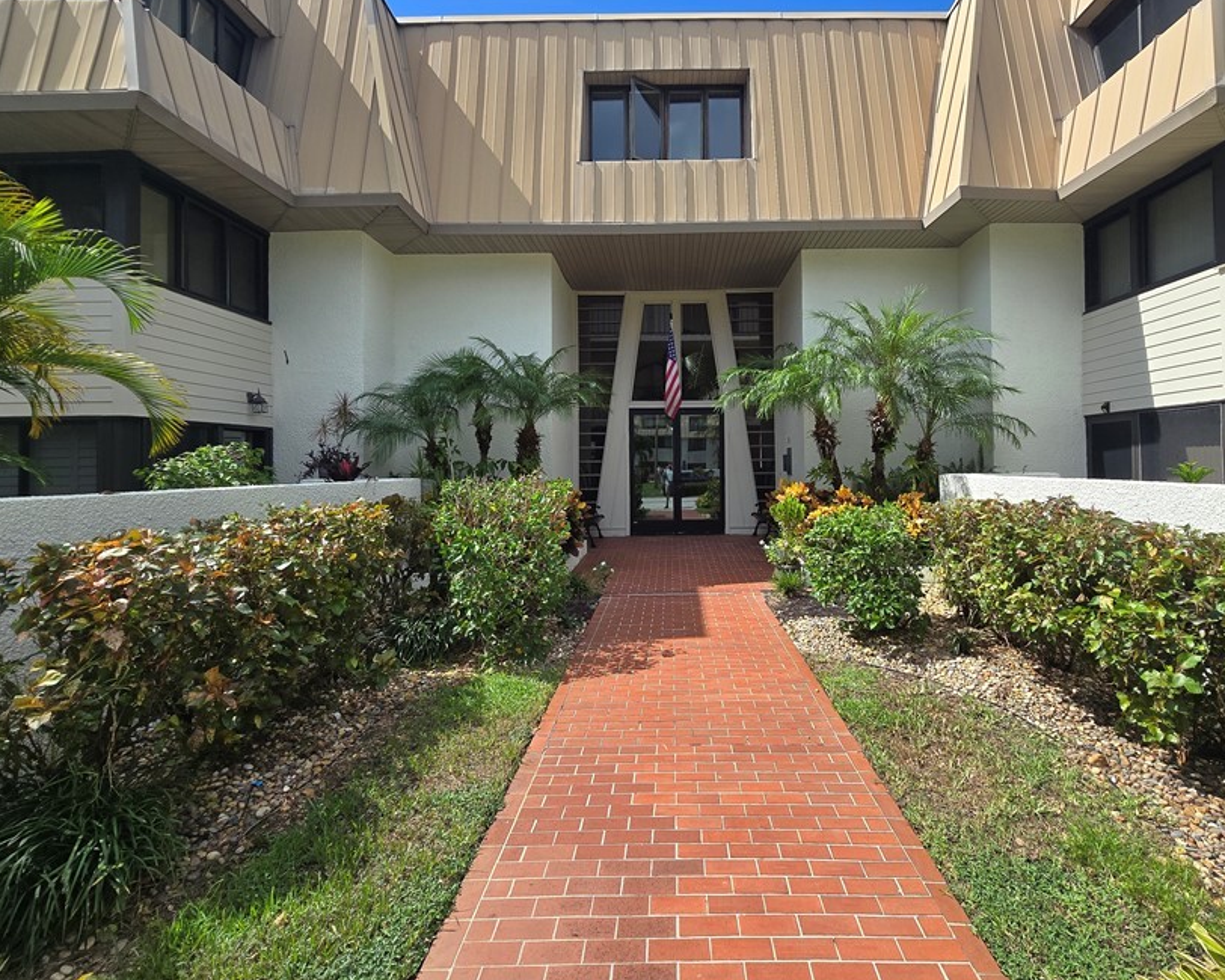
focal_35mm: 16
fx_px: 580
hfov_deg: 92.8
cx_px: 673
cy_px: 451
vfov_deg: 80.2
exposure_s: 1/1910
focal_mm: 2.2
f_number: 2.2
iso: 50
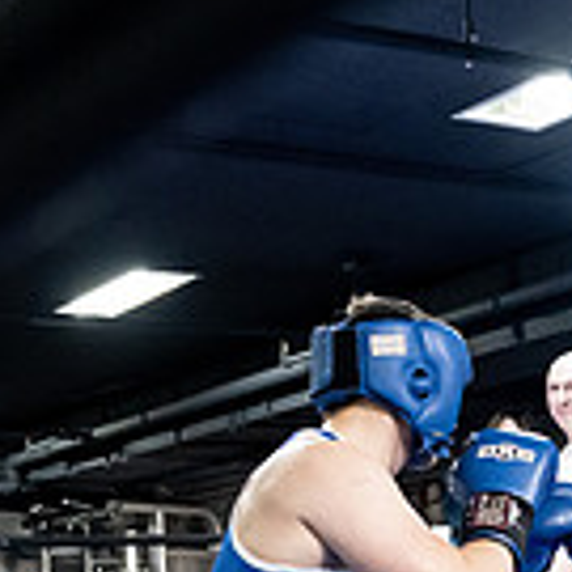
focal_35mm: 95
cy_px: 667
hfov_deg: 17.3
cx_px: 712
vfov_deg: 17.5
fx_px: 1776
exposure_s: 1/1000
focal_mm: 26
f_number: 2.8
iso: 8000
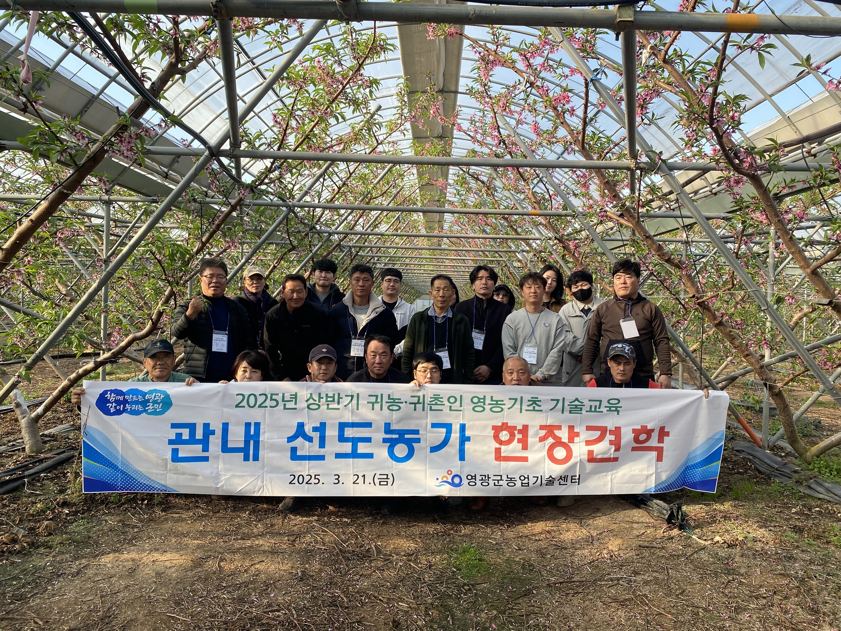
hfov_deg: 67.3
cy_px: 316
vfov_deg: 53.1
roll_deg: -2.3
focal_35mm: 26
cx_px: 420
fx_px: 632
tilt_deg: -1.0
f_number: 1.8
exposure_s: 1/502
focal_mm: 4.25
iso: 32
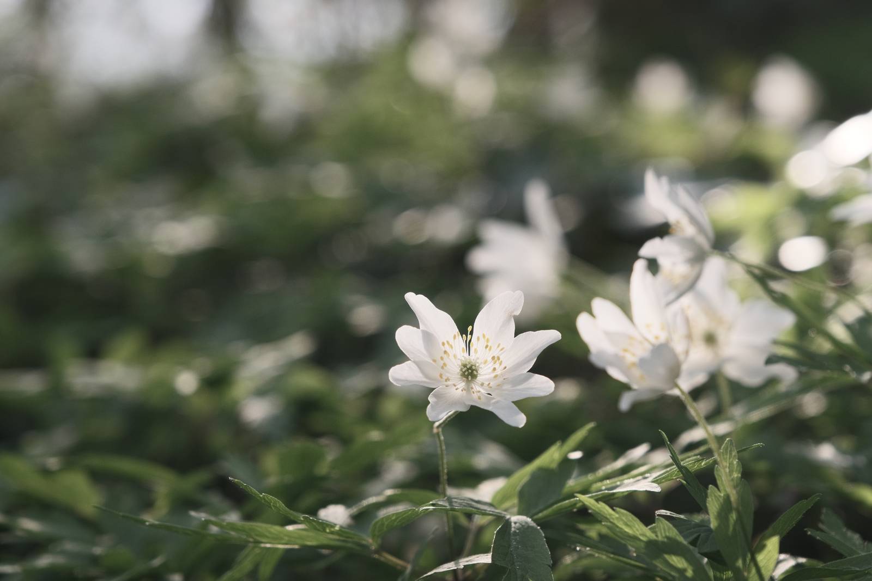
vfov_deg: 12.3
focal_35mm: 111
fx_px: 2689
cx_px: 436
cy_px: 290
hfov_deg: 18.4
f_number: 5.6
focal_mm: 74.2
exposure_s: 1/280
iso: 640
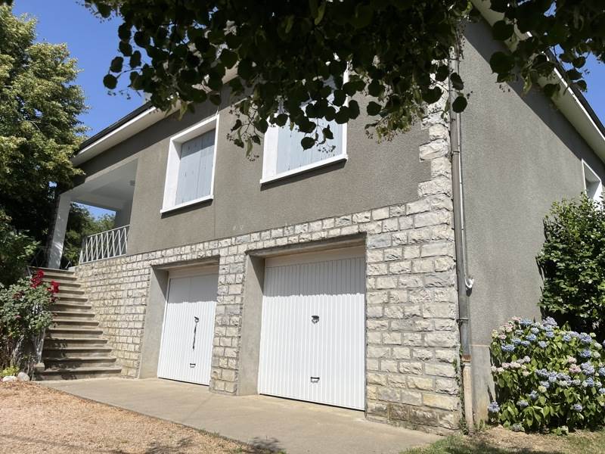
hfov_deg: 67.3
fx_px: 454
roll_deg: -2.0
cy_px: 227
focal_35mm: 26
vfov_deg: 53.1
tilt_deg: +13.3
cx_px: 302
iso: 50
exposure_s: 1/5556
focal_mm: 5.1
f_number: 1.6
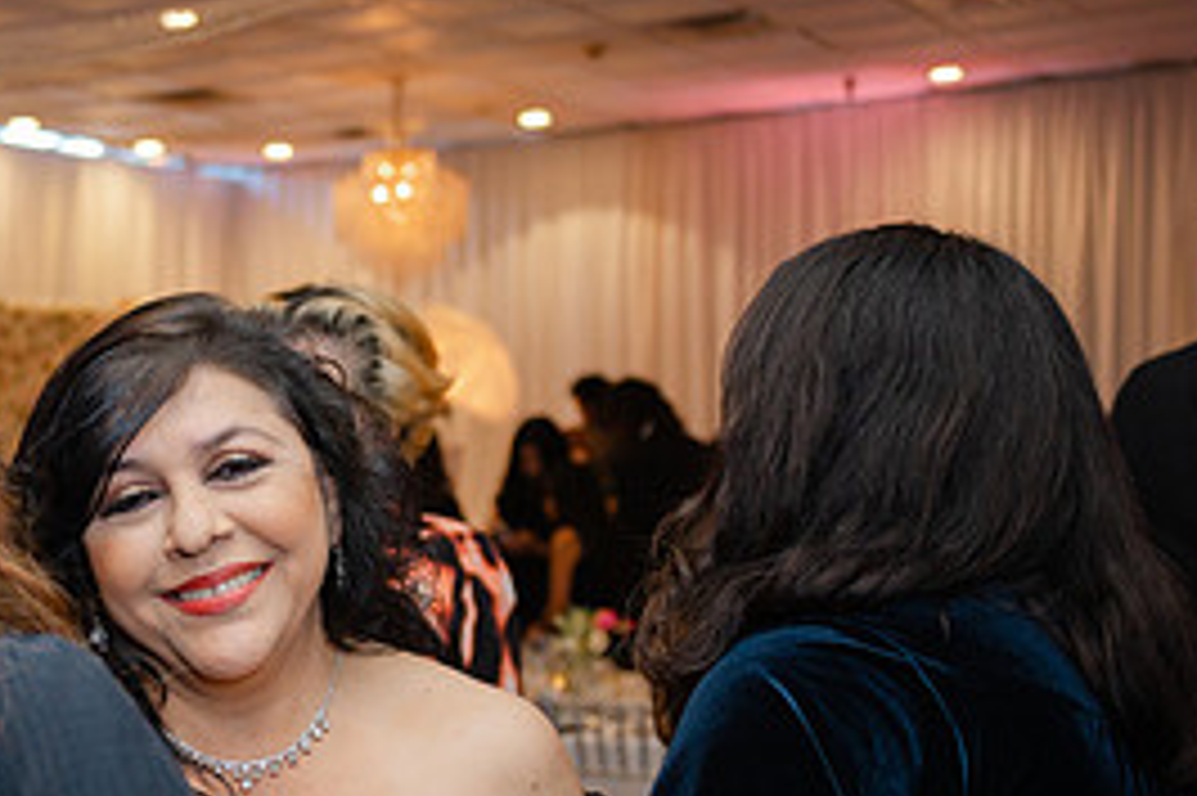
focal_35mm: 61
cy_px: 589
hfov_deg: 32.1
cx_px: 266
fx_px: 2027
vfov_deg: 22.0
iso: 400
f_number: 2.8
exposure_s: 1/160
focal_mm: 28
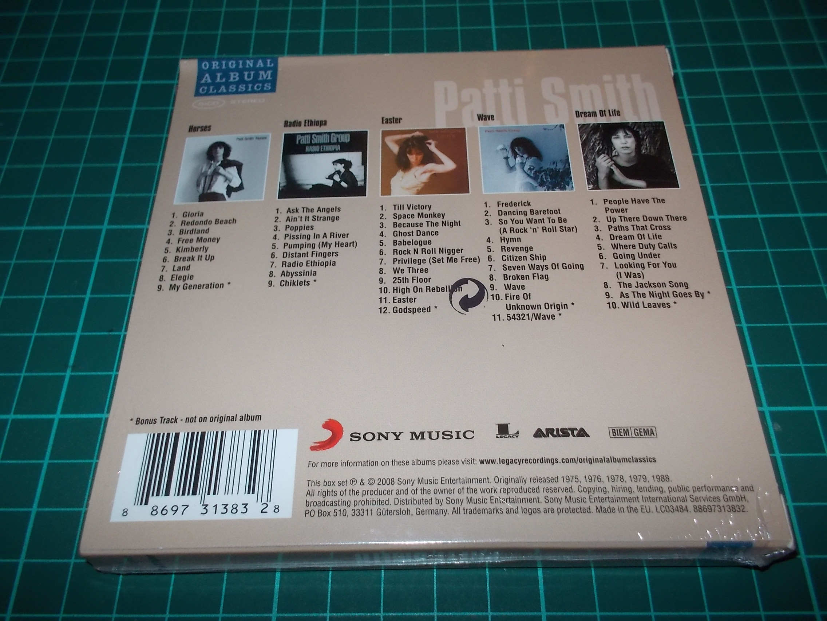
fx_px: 693
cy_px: 310
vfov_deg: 48.2
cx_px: 414
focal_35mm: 29
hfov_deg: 61.7
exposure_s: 1/30
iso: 200
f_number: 3.3
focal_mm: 4.1
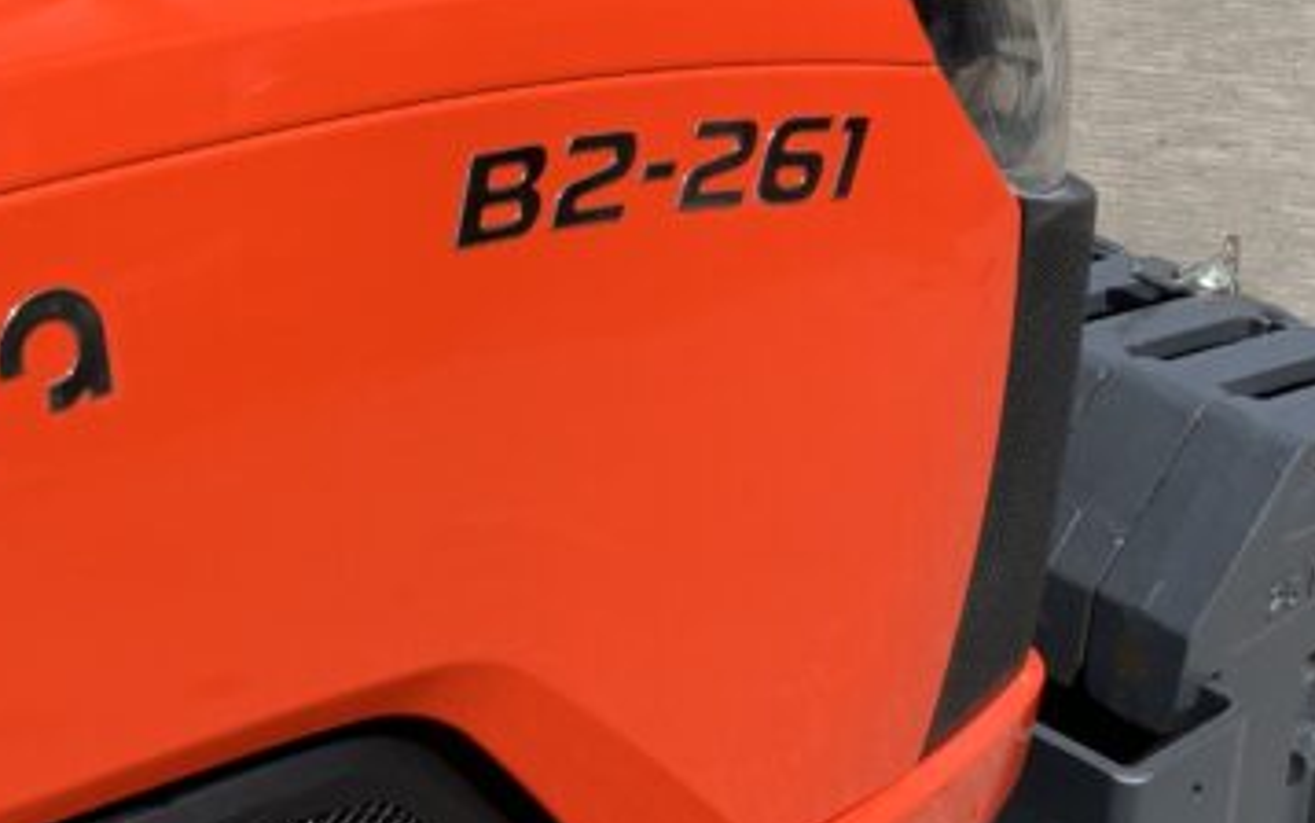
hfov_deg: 23.2
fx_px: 3155
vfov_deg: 14.8
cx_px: 242
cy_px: 316
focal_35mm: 88
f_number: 1.8
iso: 16
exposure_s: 1/2141
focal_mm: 3
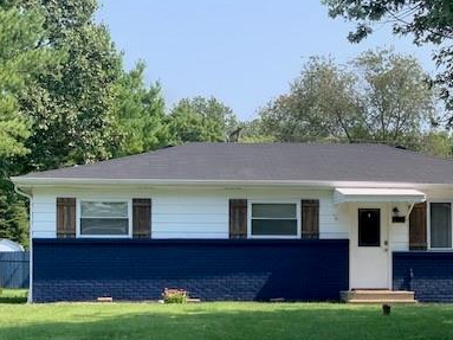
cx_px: 319
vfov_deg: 16.8
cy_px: 278
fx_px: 1138
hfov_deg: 22.4
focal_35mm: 87
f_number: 2.4
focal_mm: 6
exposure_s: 1/384
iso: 16
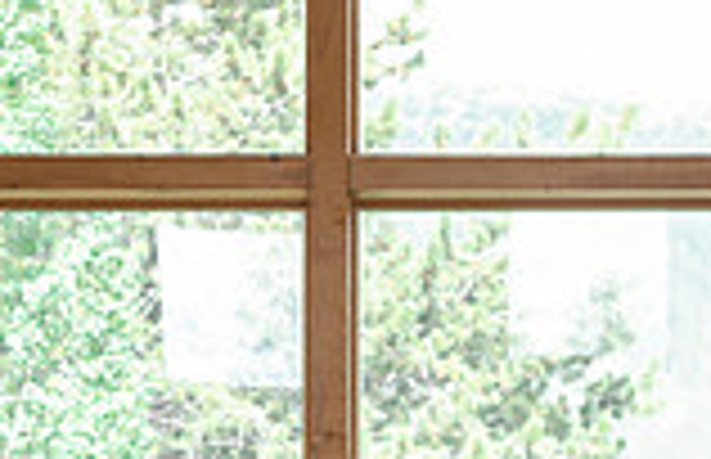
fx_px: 3931
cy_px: 743
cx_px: 426
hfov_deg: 10.3
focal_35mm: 201
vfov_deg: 6.6
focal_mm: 50
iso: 250
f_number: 3.5
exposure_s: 1/250
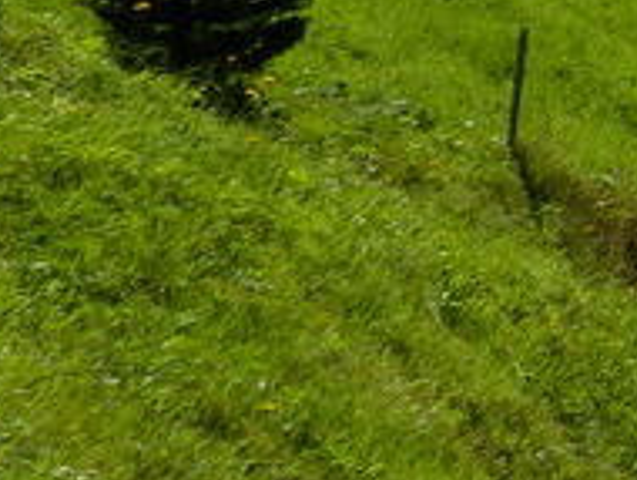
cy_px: -342
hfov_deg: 9.1
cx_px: 1586
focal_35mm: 192
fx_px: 3538
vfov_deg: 7.6
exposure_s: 1/1000
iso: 100
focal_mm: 6.8
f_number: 4
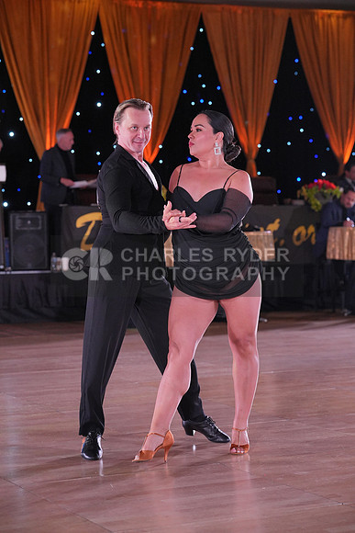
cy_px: 266
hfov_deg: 16.1
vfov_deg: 23.9
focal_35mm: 85
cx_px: 178
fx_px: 1256
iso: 2000
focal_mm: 85
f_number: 4
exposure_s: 1/400
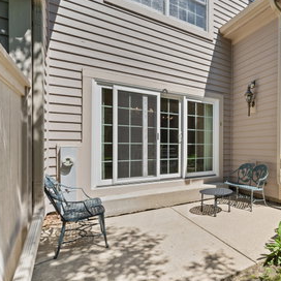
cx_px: 239
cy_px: 151
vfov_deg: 72.0
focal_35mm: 21
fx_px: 193
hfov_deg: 63.4
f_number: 8
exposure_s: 1/160
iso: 800
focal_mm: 14
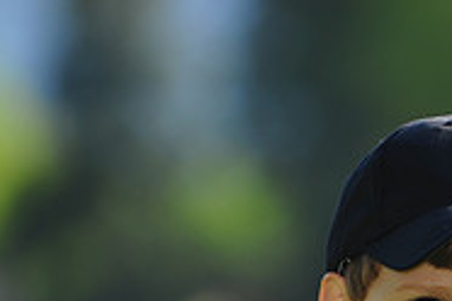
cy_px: 461
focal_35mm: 624
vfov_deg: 2.2
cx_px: 433
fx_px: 7834
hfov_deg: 3.3
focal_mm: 200
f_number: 4
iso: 200
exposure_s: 1/800
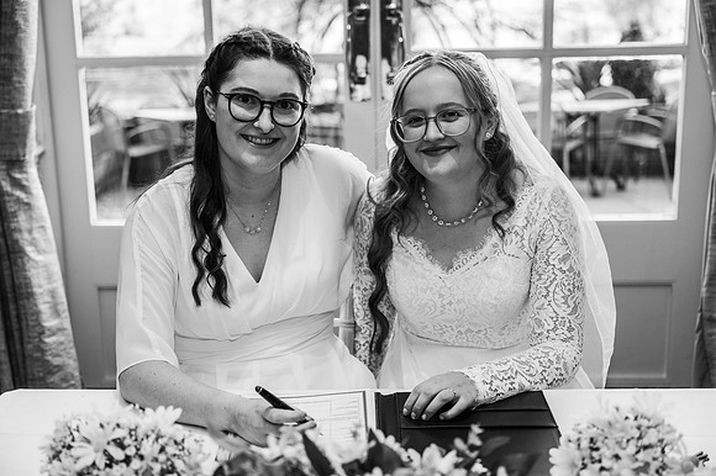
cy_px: 238
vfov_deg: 27.5
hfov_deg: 40.4
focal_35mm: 49
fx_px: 974
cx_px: 358
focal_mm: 49
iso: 560
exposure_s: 1/200
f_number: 3.2
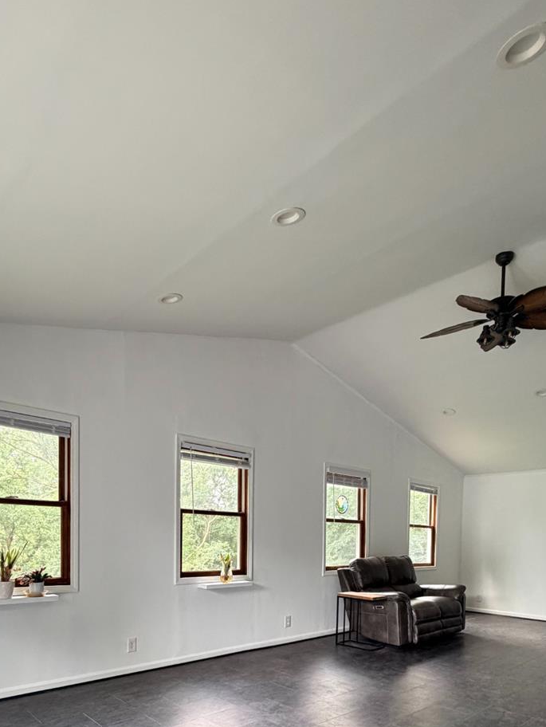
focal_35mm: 23
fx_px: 483
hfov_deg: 58.9
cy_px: 557
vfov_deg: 68.4
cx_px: 263
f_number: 2.2
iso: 250
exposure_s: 1/121
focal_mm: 2.22
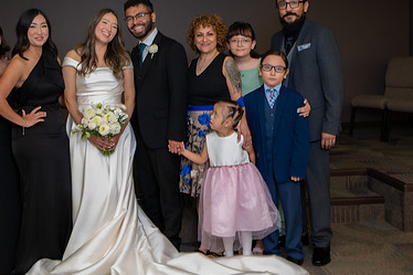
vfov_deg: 25.9
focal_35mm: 52
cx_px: 130
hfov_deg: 37.7
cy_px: 96
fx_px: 596
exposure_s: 1/50
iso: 250
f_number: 4
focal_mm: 33.5
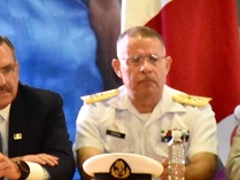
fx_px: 5168
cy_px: -44
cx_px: 15
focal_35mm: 745
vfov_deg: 2.0
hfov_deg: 2.7
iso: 3200
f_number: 5.6
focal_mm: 150
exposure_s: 1/50
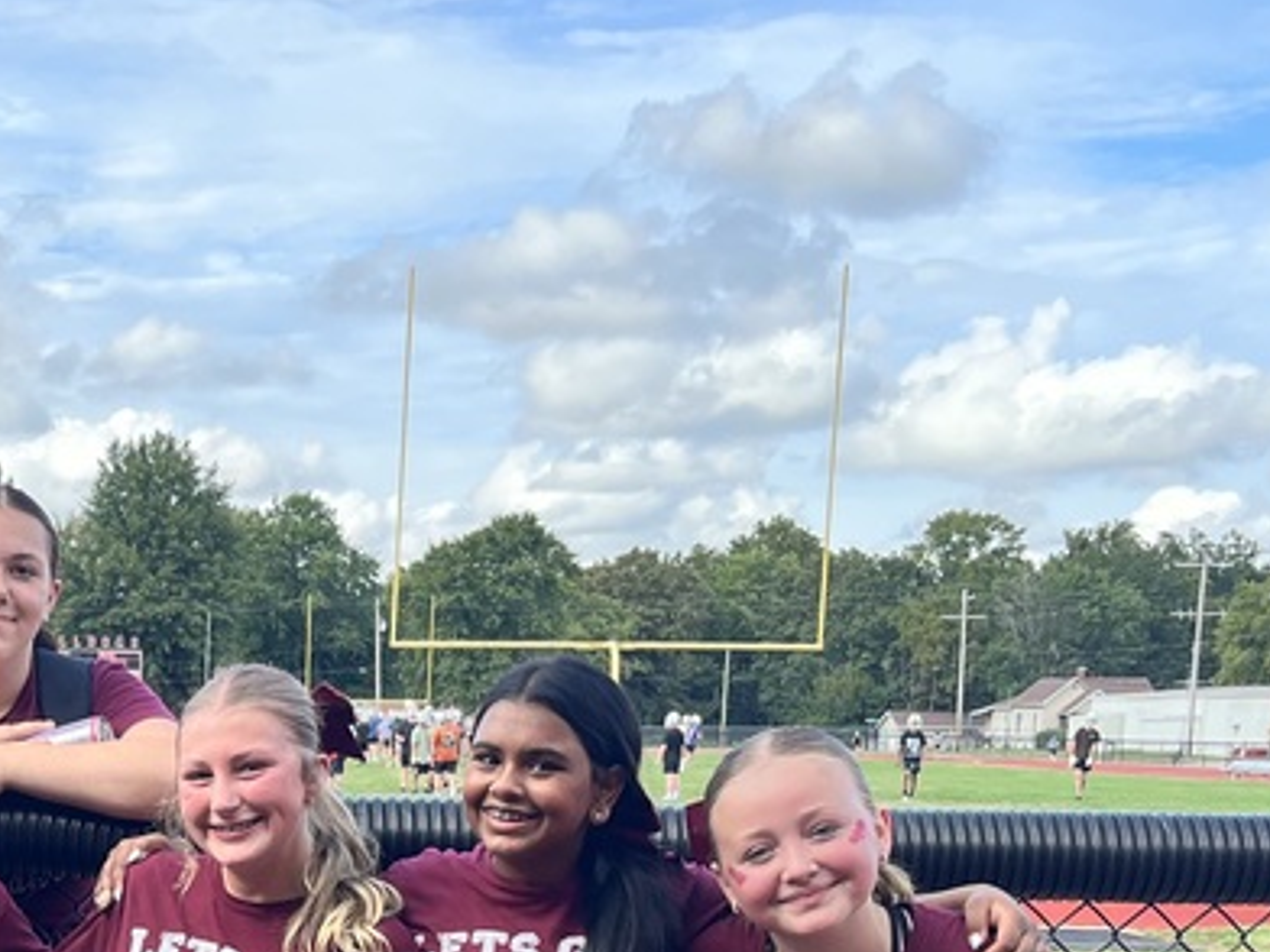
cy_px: 1182
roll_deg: -0.4
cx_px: 71
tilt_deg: -10.5
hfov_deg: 27.3
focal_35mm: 68
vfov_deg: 20.1
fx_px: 2495
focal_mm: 5.1
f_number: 1.6
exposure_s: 1/602
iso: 50
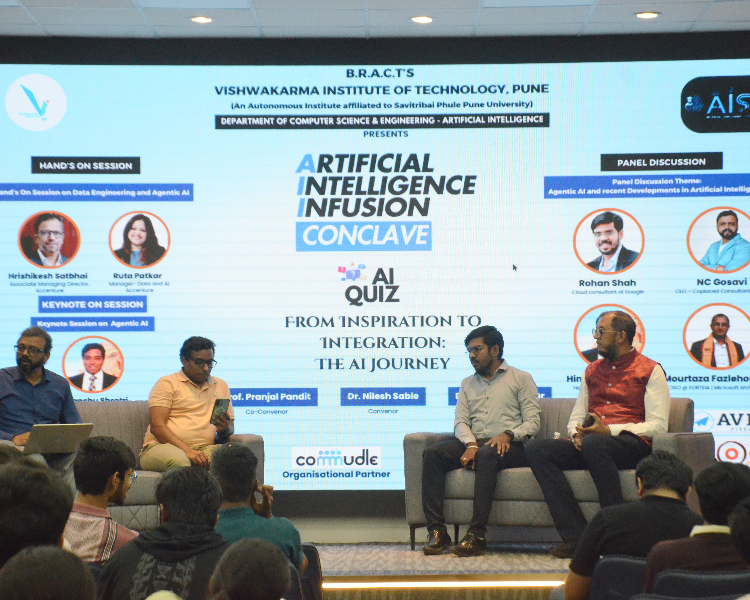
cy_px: 298
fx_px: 2508
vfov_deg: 13.6
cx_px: 365
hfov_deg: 17.0
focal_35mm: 113
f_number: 6.3
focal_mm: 66
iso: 3200
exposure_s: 1/640
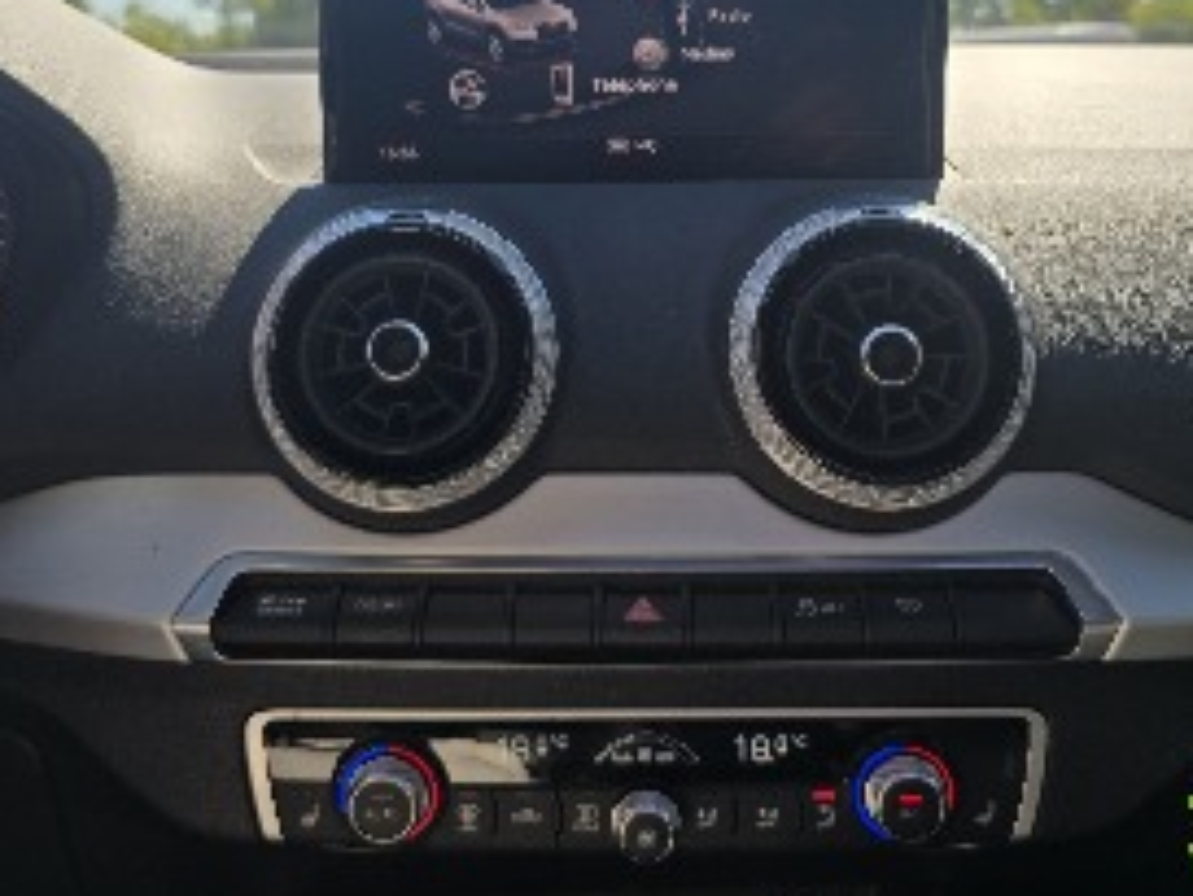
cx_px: 616
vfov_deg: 39.7
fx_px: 1207
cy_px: 236
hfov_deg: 52.6
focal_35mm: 35
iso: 12
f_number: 1.7
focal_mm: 6.3
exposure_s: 1/535
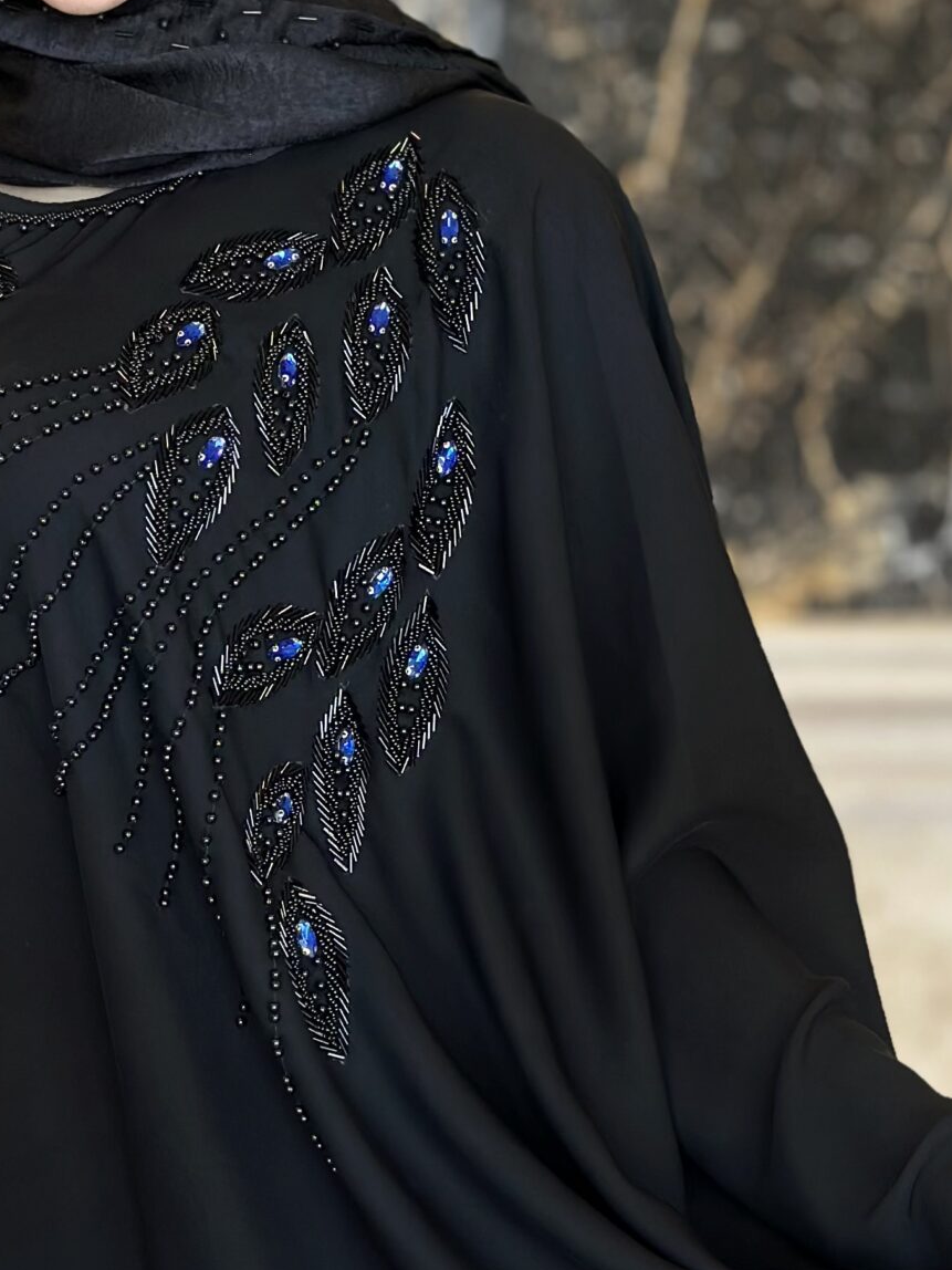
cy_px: 637
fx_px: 3924
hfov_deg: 13.8
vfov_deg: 18.4
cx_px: 186
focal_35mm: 107
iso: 80
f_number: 1.78
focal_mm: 6.86
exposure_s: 1/50
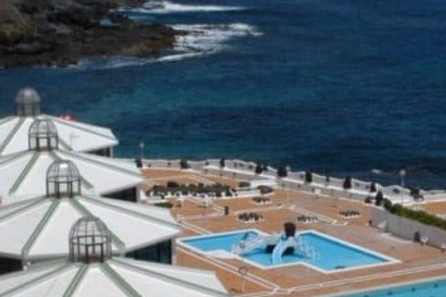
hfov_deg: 22.0
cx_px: 370
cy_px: 307
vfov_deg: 14.7
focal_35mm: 91
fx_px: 1127
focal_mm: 28
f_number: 22
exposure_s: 1/160
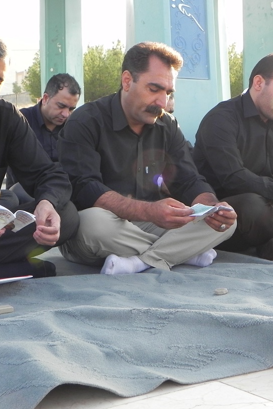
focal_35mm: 64
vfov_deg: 31.4
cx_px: 114
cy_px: 205
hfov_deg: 21.2
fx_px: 727
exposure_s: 1/114
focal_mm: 8.2
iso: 160
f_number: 4
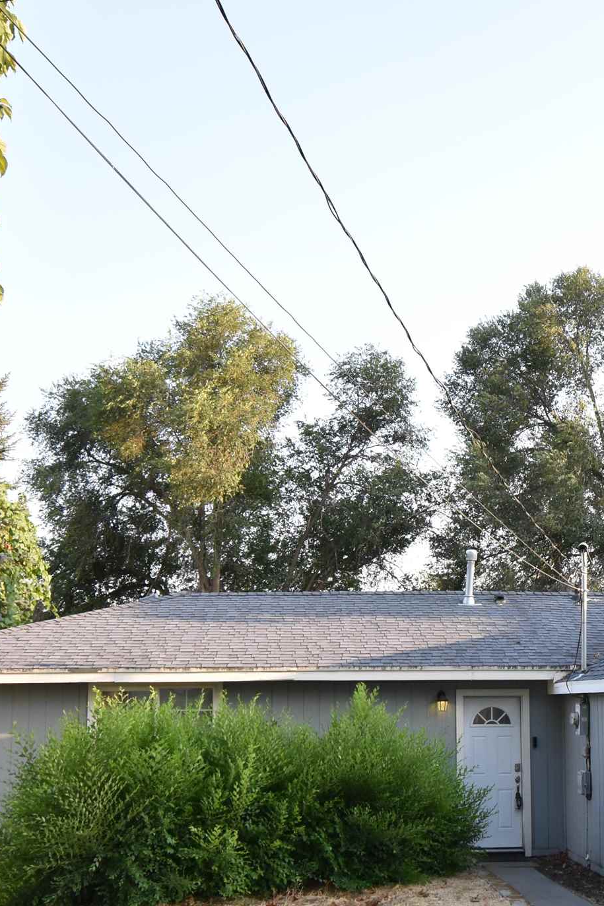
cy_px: 579
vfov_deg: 41.5
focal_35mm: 47
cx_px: 456
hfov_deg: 28.2
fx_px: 1183
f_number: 8
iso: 400
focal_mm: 14
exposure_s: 1/160
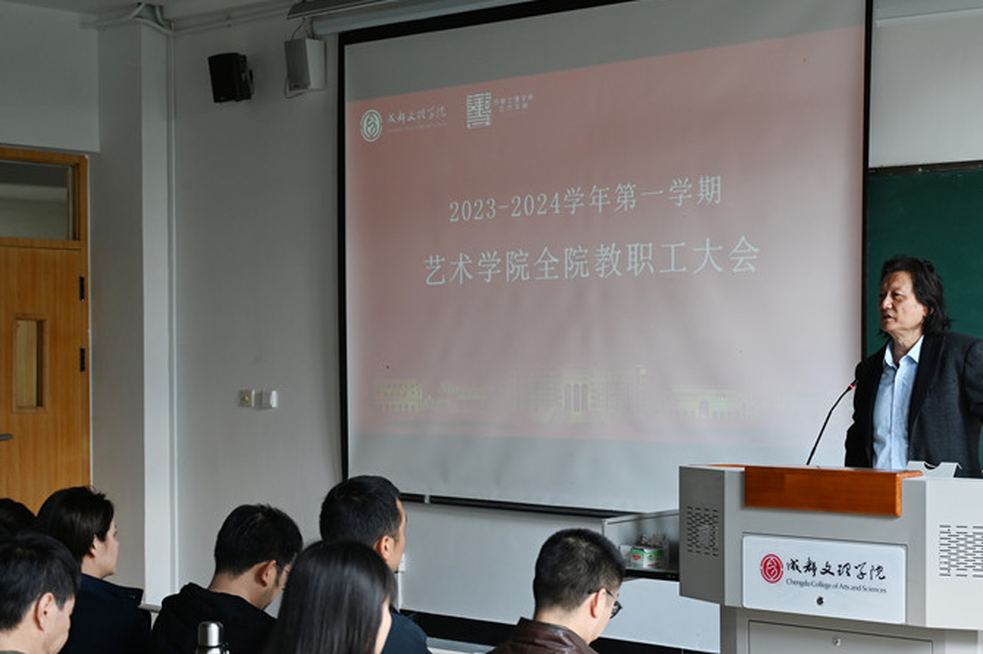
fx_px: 1664
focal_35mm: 61
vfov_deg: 22.2
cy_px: 375
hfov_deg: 32.8
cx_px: 577
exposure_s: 1/125
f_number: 4
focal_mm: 51
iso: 450
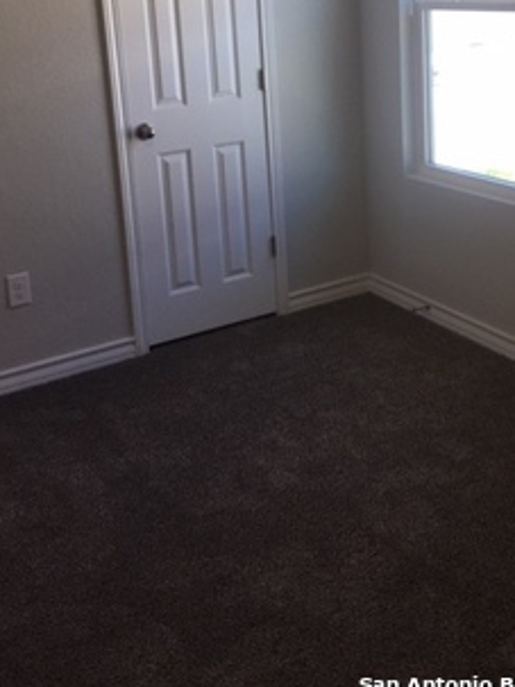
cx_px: 313
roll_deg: +3.1
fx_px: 913
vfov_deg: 39.9
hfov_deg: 31.4
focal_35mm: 46
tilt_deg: -11.9
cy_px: 154
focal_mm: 4.15
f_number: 2.2
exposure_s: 1/120
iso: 40
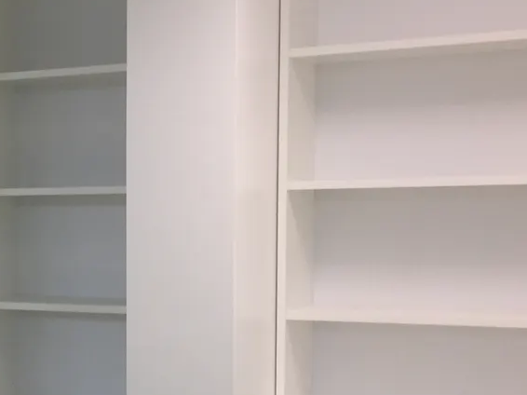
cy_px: 312
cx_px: -112
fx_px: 1248
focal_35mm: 82
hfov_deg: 22.0
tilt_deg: -3.7
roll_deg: -0.4
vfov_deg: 17.8
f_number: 2.2
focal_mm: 4.15
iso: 50
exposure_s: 1/100
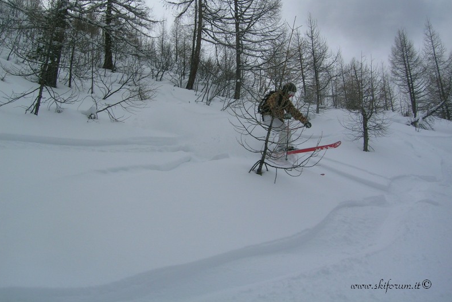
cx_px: 227
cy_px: 135
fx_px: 716
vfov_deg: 23.8
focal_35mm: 57
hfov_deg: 35.0
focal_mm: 5.4
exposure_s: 1/1645
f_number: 4.8
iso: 50
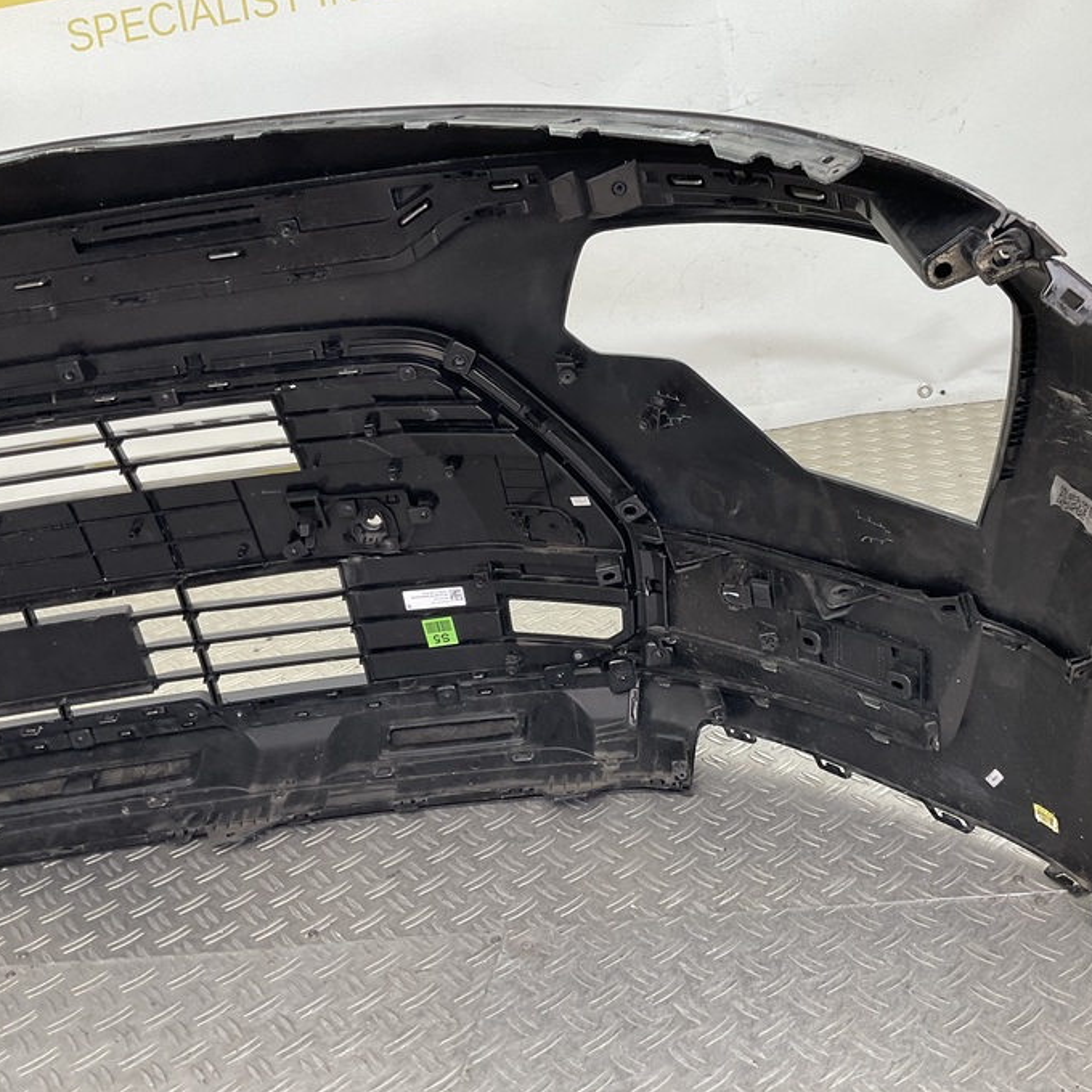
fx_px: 1356
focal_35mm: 38
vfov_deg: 43.9
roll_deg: +9.5
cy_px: 548
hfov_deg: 43.6
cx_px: 673
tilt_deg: -23.9
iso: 32
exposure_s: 1/100
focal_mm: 3
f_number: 1.8
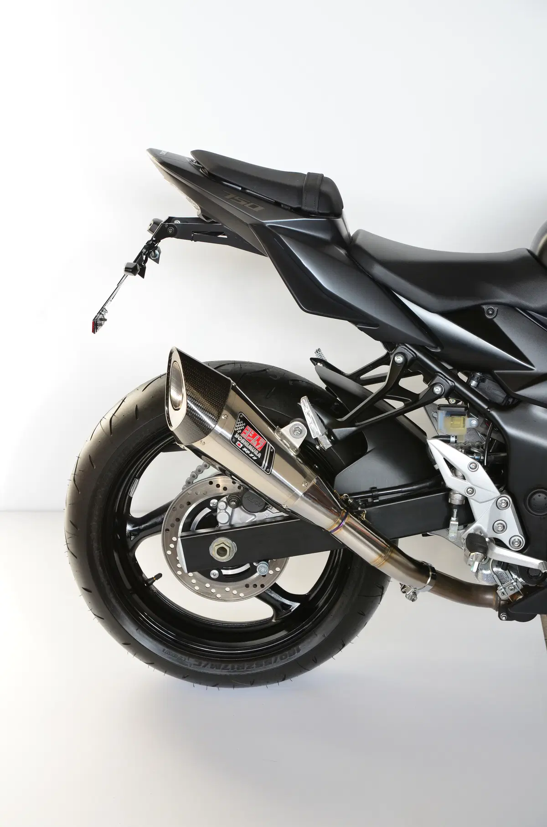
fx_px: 1717
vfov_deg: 27.0
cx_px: 274
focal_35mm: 75
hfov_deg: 18.1
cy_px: 414
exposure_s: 1/100
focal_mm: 50
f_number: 5
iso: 400
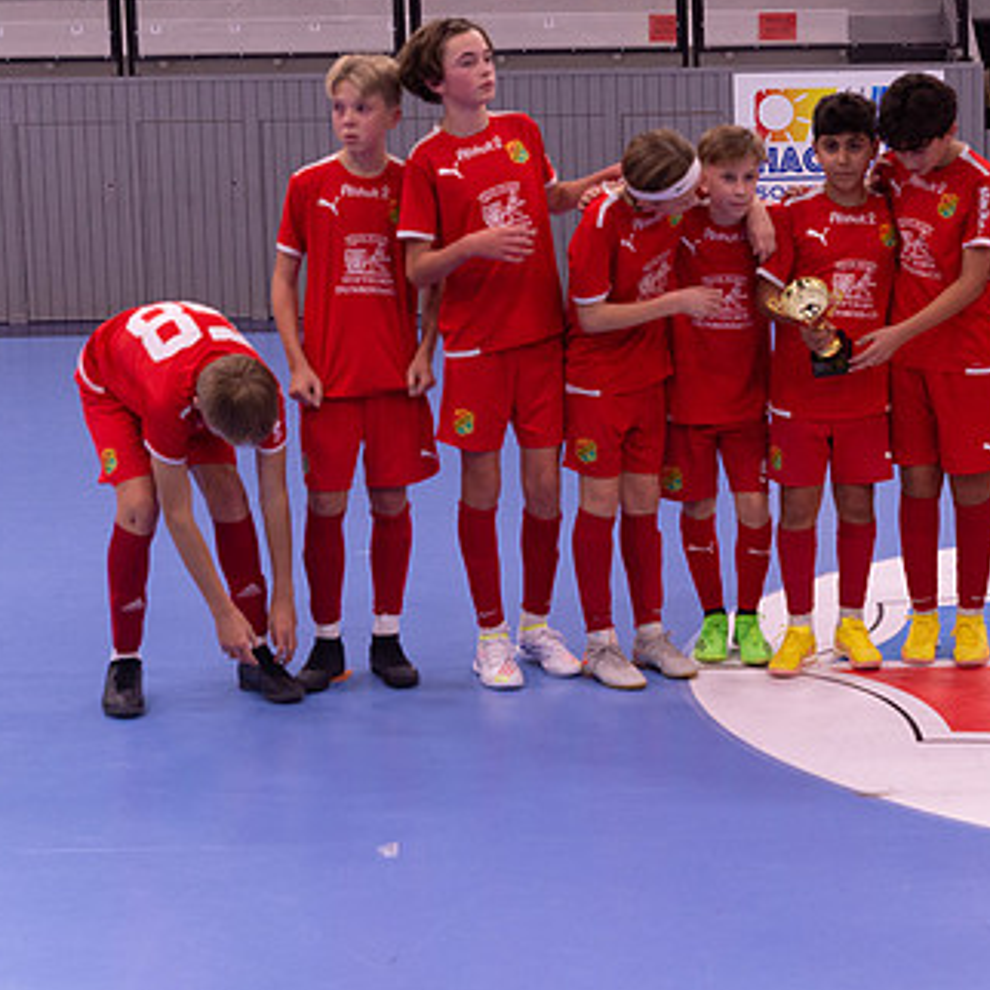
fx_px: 2394
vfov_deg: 23.3
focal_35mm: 74
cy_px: 403
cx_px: 796
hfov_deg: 23.0
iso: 2500
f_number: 3.2
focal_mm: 48
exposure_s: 1/320
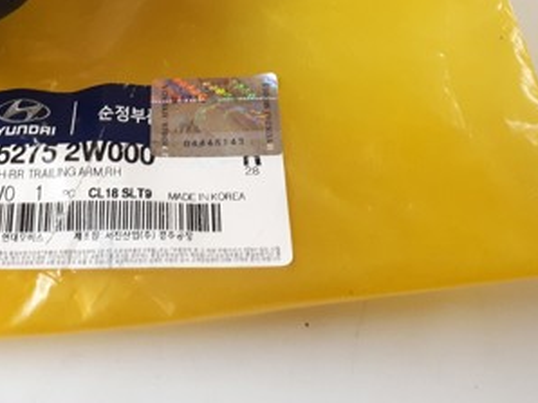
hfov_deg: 32.4
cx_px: 108
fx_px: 901
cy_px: -2
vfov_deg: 24.1
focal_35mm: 58
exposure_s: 1/17
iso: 250
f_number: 1.9
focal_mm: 3.6
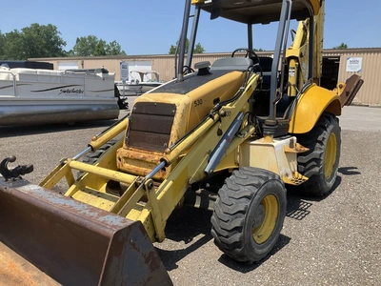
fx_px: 319
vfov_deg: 48.2
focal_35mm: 29
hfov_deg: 61.7
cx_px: 190
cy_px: 143
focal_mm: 3
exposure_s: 1/1534
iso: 25
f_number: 1.8
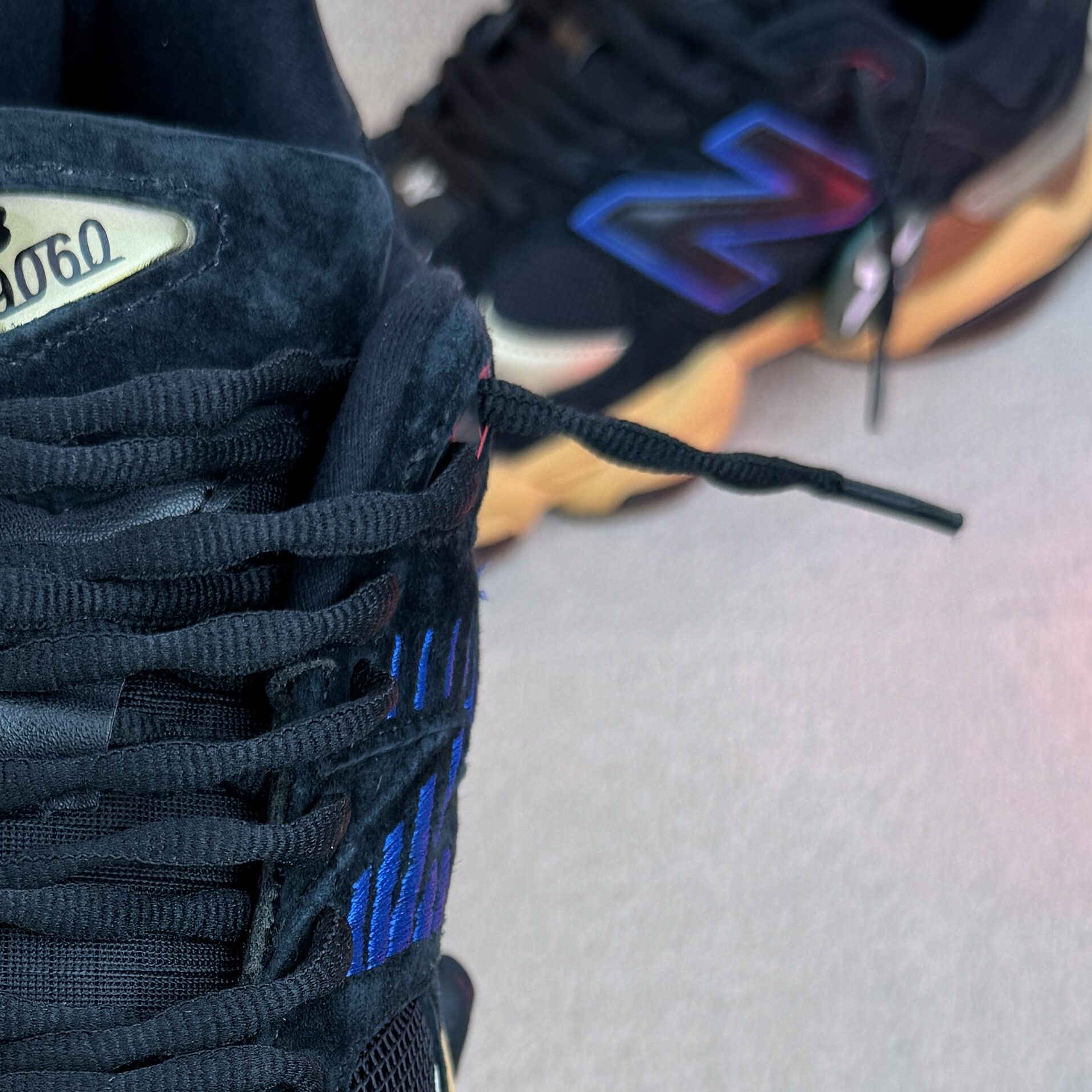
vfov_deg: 25.8
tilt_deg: -56.2
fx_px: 2248
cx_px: 104
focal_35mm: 63
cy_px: 1104
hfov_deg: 26.4
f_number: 1.78
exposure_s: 1/394
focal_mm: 6.76
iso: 80
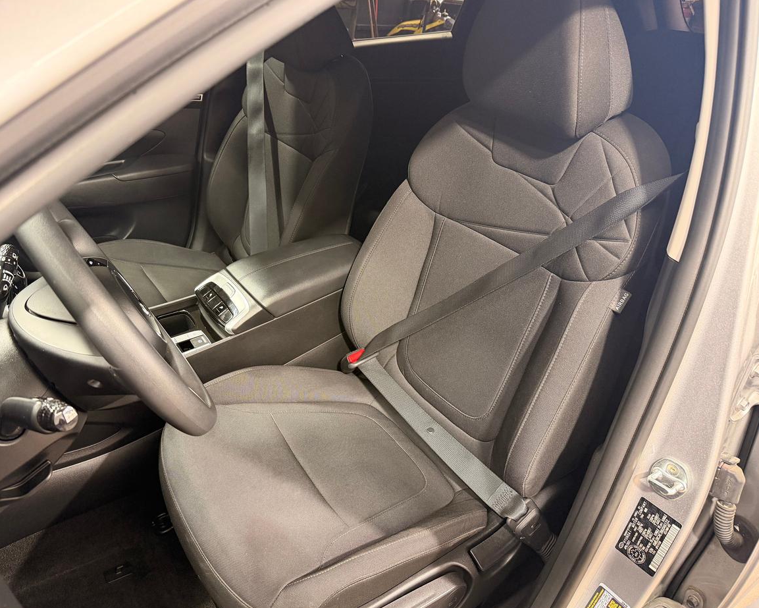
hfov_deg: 65.9
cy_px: 300
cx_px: 346
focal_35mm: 26
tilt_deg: -29.6
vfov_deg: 54.9
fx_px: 584
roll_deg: -4.0
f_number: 1.78
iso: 250
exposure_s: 1/60
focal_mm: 6.76
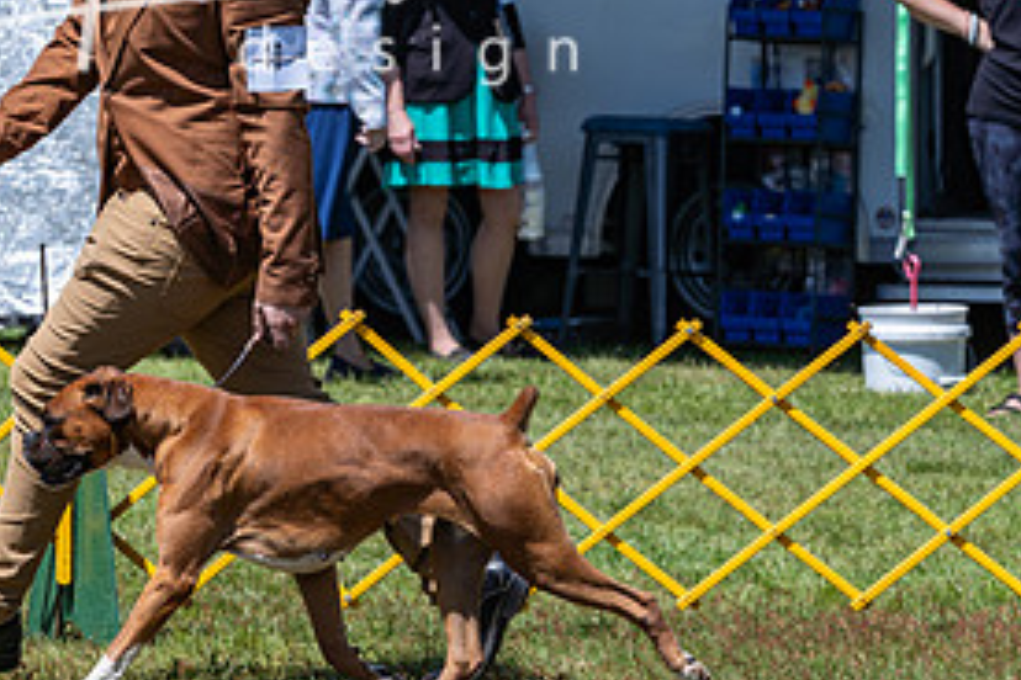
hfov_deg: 7.0
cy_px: 164
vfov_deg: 4.7
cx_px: 118
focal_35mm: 294
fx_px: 8338
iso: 125
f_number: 6.3
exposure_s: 1/640
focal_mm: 140
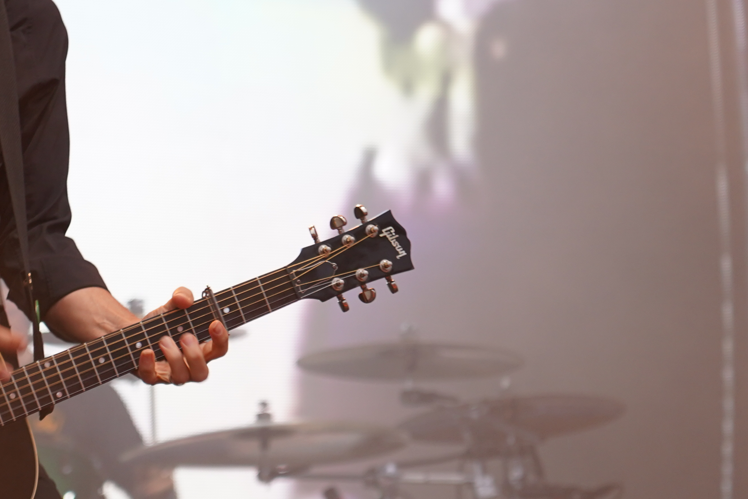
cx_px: 76
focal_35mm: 239
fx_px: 4965
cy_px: 183
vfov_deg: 5.7
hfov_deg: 8.6
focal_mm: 105
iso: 640
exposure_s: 1/125
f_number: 4
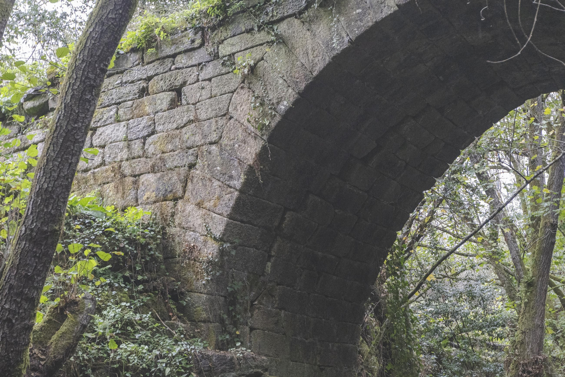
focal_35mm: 52
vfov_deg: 26.0
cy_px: 188
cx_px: 282
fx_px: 816
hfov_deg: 38.2
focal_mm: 35
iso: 3200
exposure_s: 1/160
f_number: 3.5
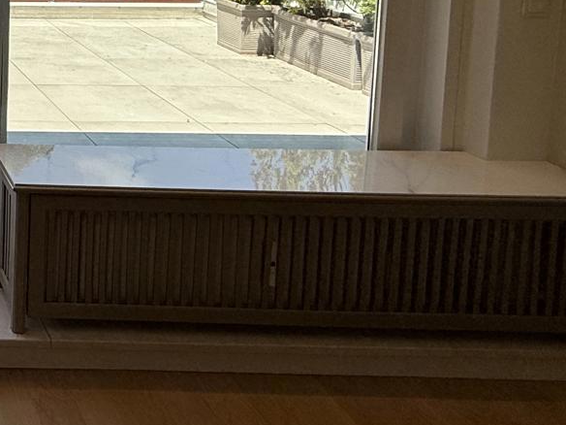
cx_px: -209
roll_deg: -0.1
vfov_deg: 27.9
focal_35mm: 46
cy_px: -73
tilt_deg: -4.9
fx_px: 752
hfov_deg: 30.3
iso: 50
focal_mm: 2.22
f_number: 2.2
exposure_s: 1/1189
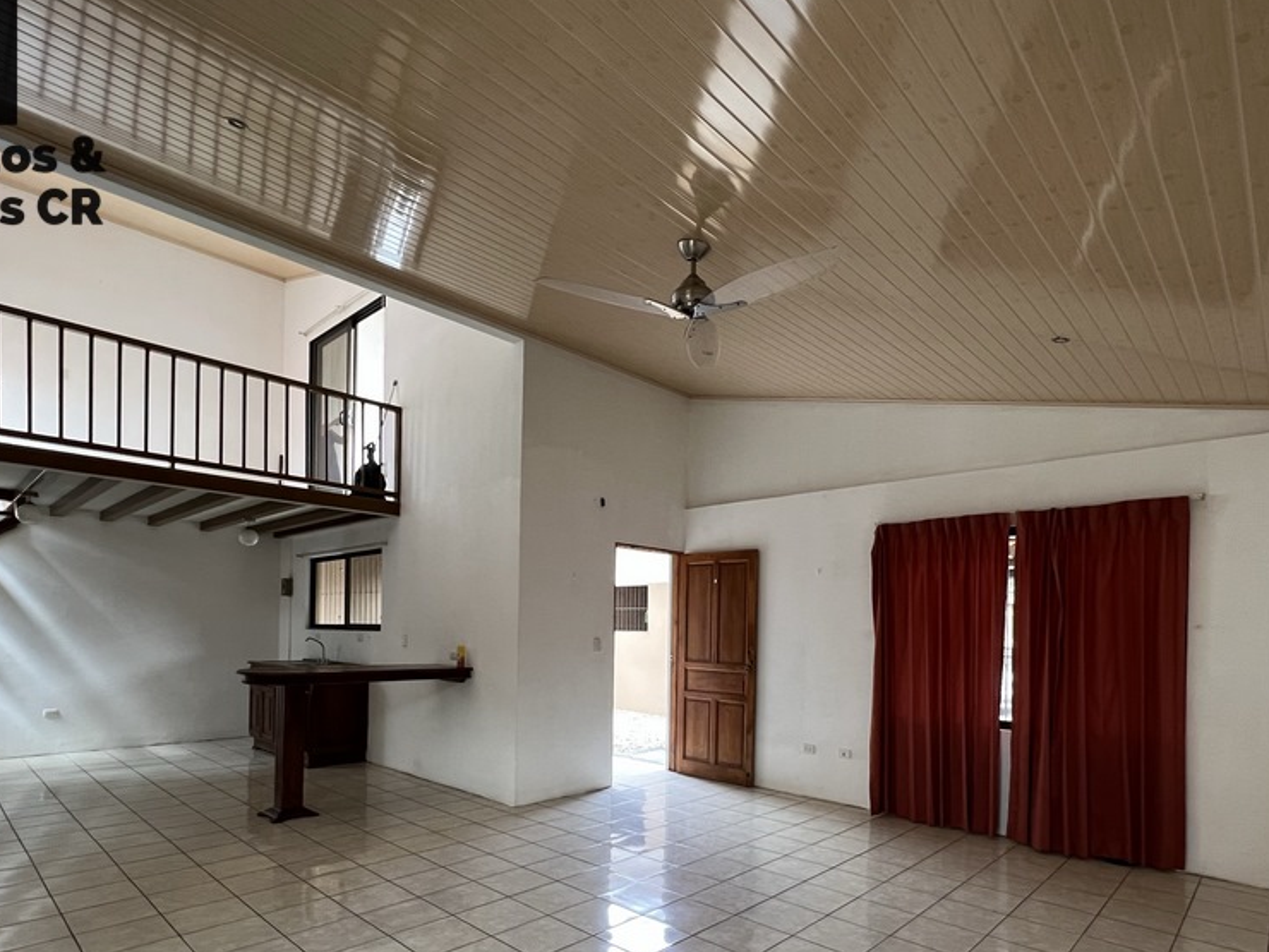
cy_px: 635
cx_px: 662
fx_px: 660
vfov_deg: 69.6
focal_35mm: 18
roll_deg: -0.7
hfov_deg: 87.7
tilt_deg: -0.8
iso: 250
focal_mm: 1.57
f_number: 1.8
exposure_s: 1/79
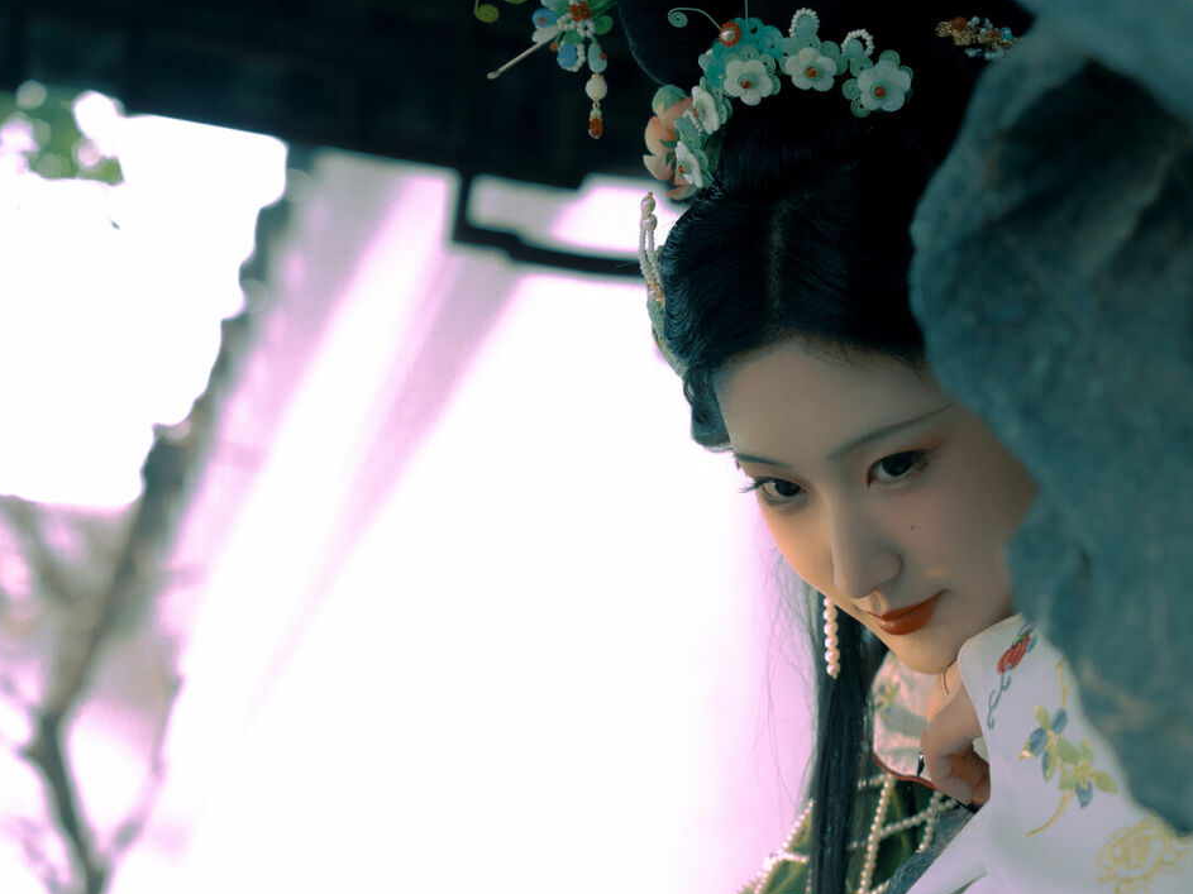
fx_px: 3377
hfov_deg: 20.0
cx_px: 654
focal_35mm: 98
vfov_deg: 14.8
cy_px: 912
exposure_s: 1/400
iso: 500
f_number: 2.8
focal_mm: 61
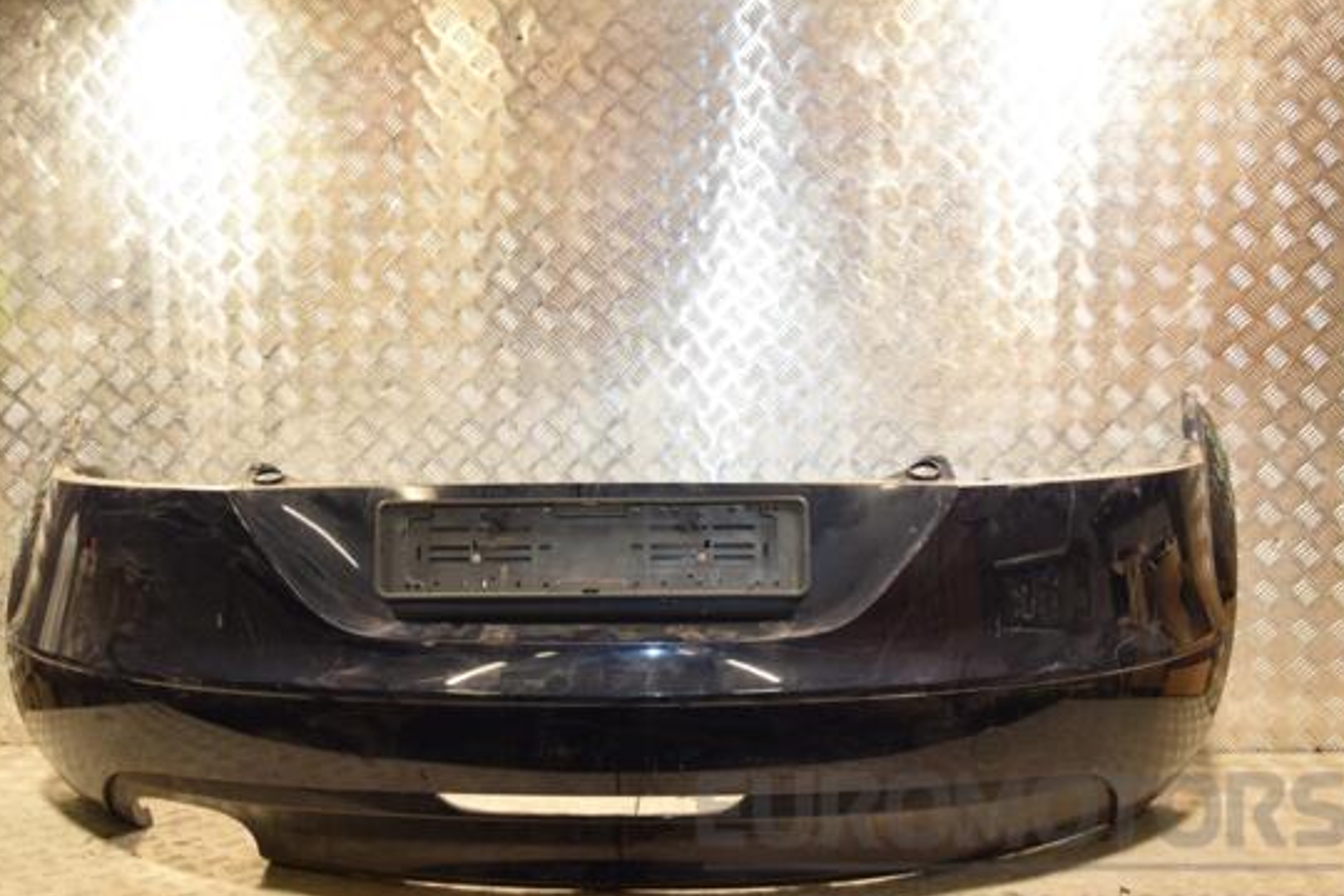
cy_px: 478
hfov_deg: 48.5
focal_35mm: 40
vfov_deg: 33.4
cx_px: 650
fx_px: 1493
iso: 800
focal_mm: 24
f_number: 5
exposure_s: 1/125
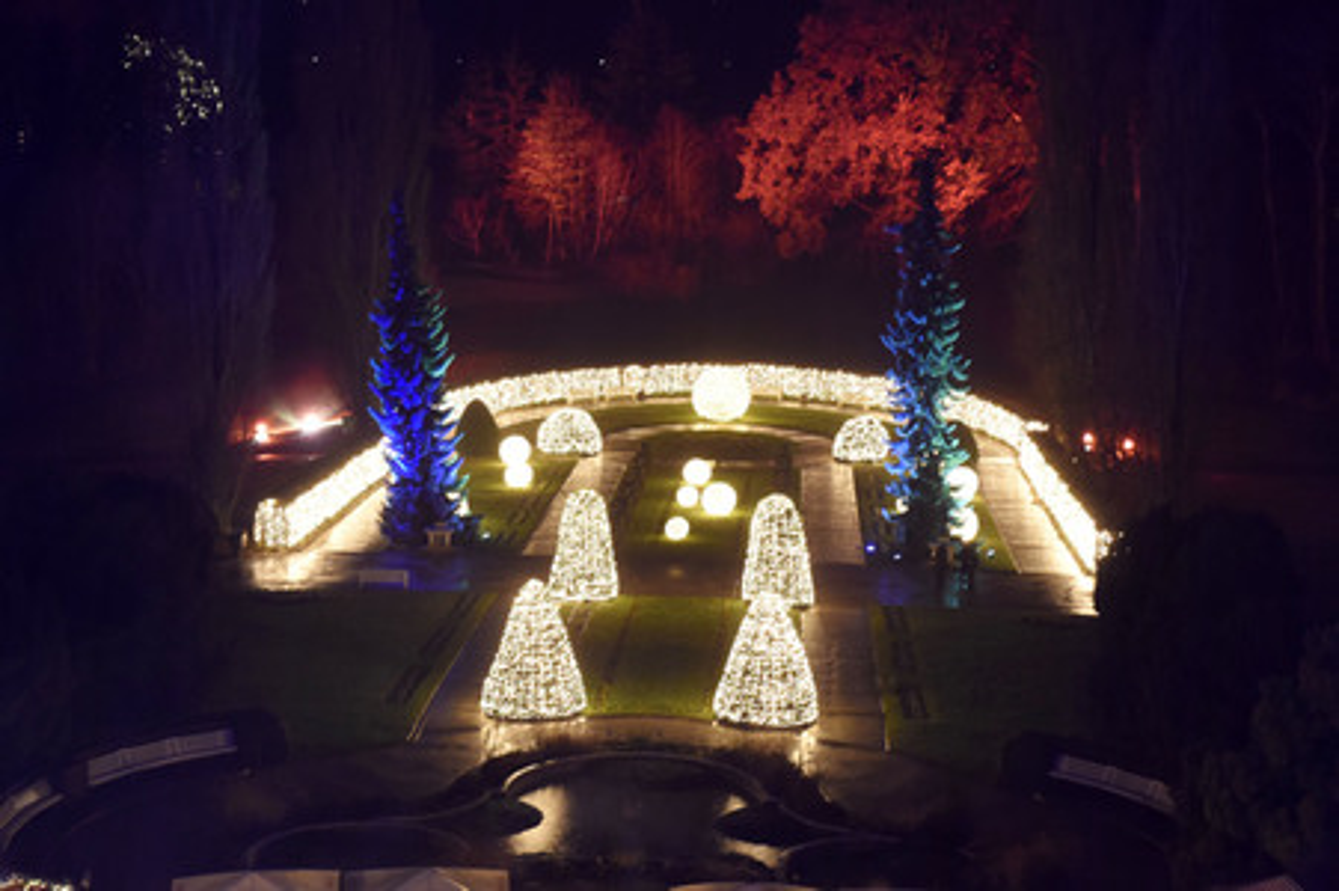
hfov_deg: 28.9
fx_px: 2602
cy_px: 446
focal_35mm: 70
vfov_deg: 19.4
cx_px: 670
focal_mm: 70
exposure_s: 1/10
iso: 3200
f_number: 5.6
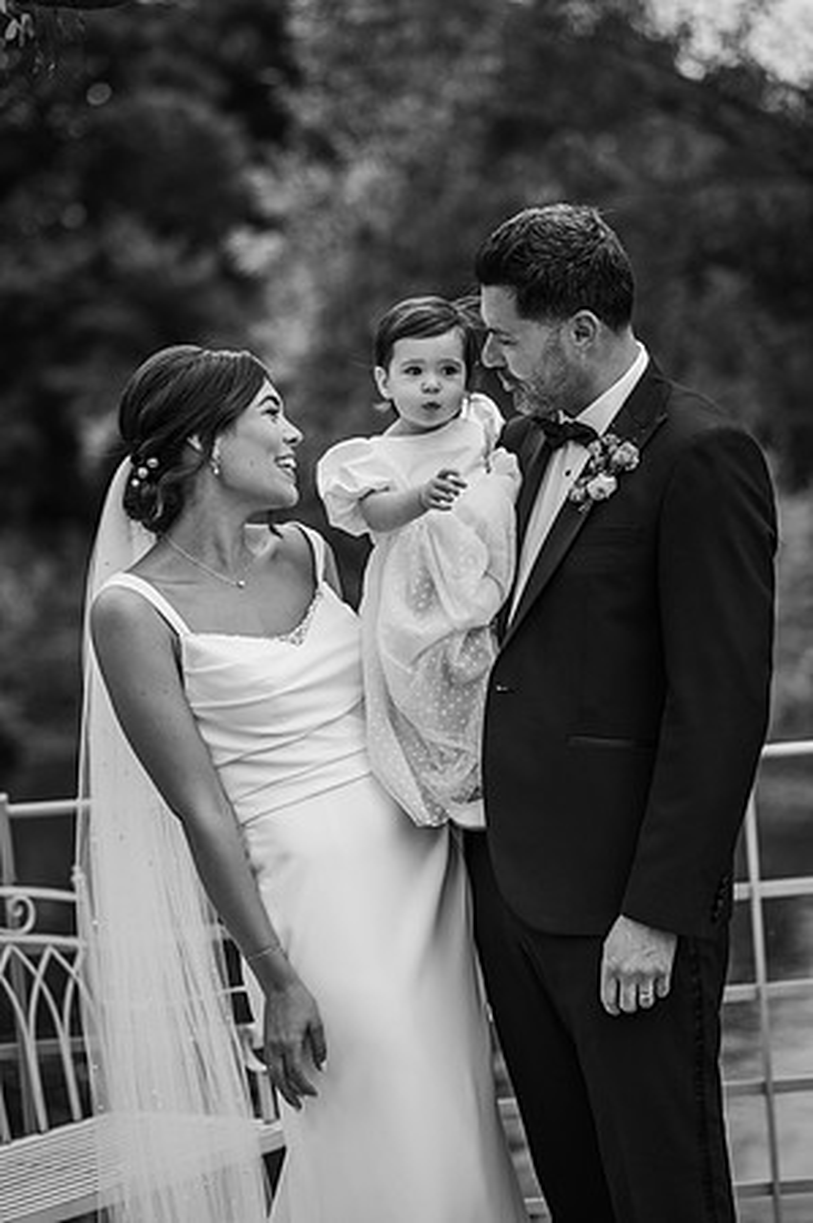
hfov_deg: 16.0
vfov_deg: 23.9
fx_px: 2886
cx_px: 406
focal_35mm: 85
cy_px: 612
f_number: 2.2
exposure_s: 1/1600
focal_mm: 85
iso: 100
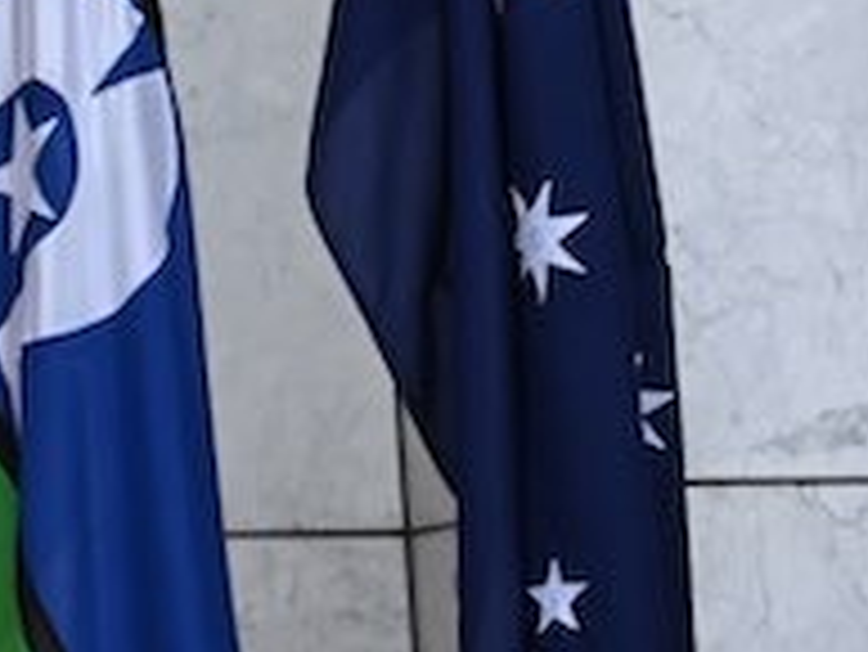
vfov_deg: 7.1
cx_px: -1138
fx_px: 5169
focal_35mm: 206
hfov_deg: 8.8
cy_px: -436
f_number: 4
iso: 1600
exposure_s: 1/640
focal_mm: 46
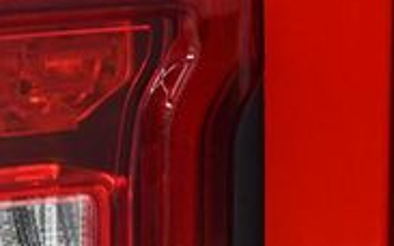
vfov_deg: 4.1
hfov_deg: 6.5
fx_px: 3444
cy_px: 203
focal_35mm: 321
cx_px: -105
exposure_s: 1/60
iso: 3200
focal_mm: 60
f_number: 5
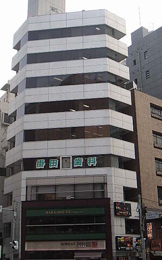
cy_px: 130
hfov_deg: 26.4
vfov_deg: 41.0
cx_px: 76
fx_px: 346
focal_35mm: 49
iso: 50
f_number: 2.9
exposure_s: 1/380
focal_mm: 7.1
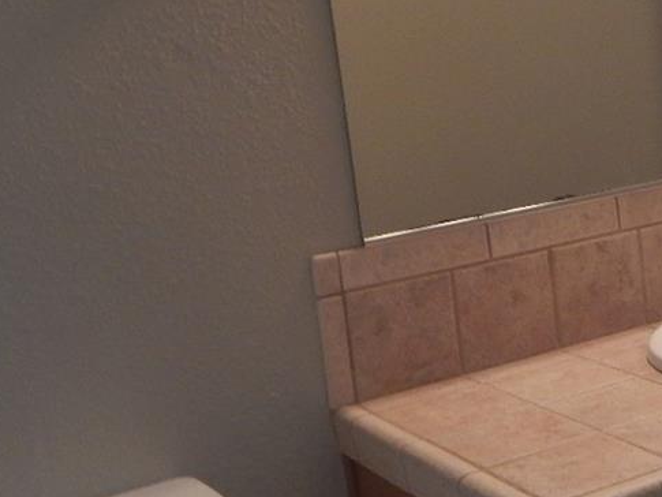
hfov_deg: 26.1
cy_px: 197
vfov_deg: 21.6
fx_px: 1301
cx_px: 752
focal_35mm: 68
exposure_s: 1/30
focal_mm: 4
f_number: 3
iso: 220
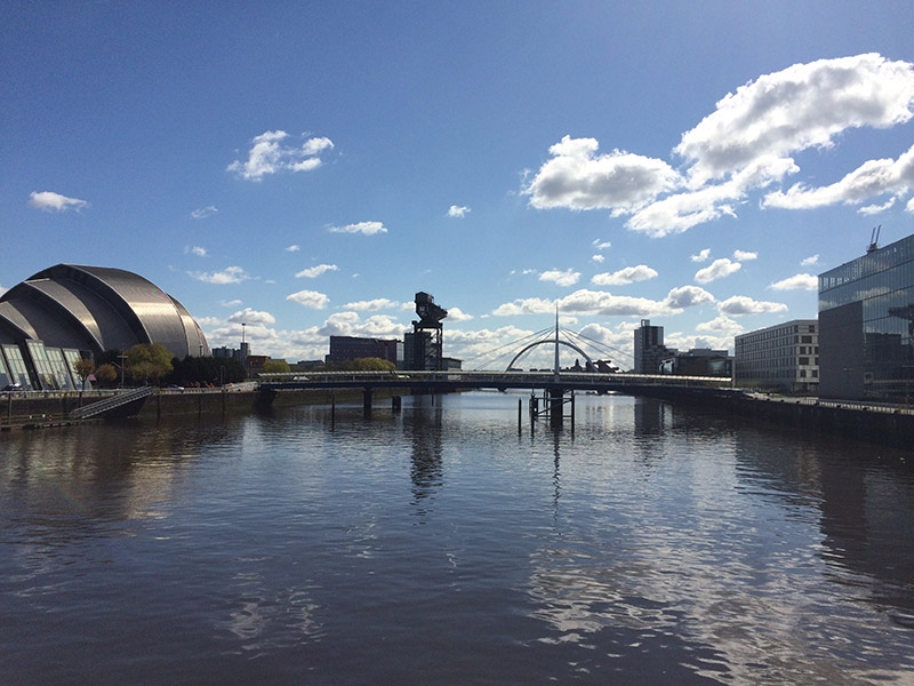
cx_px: 457
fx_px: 766
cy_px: 343
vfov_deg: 48.2
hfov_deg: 61.7
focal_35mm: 29
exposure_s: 1/6849
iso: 40
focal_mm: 4.15
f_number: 2.2
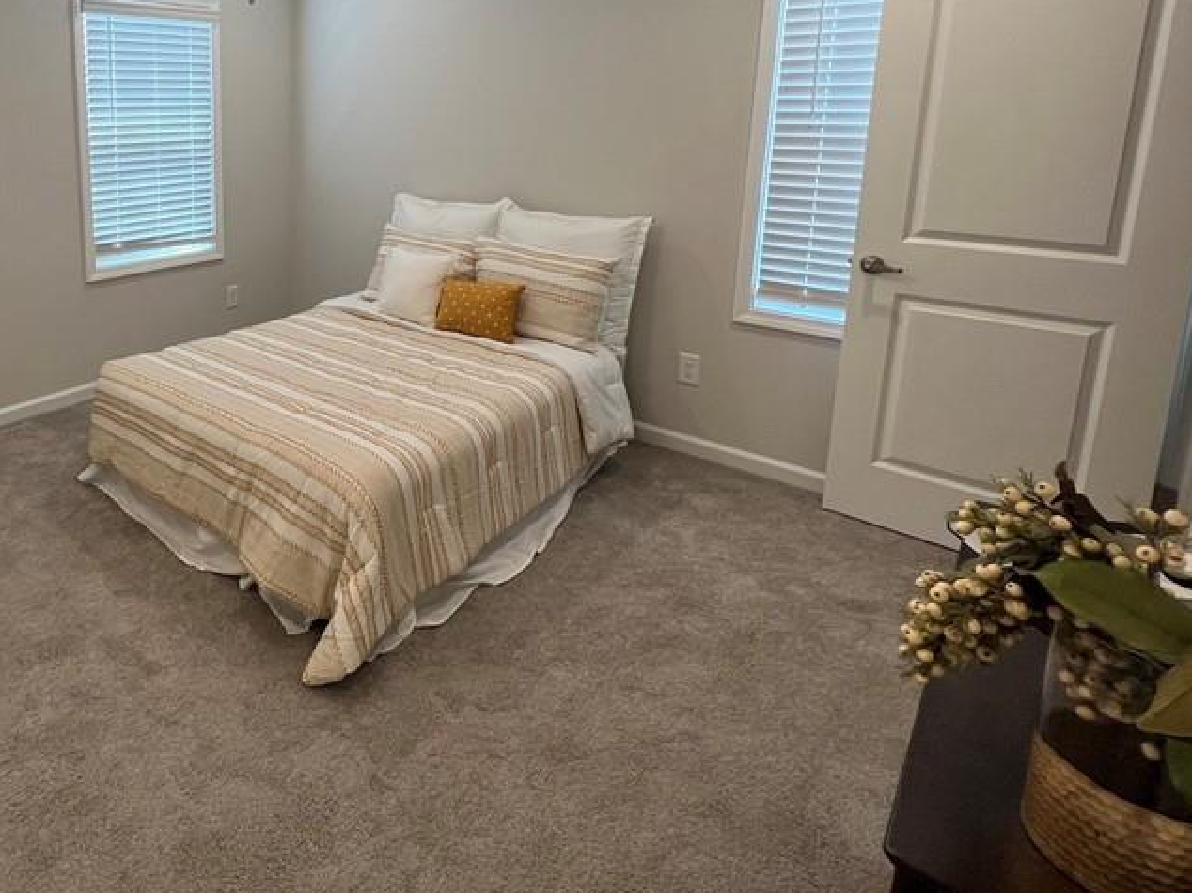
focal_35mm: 21
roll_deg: +0.8
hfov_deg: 72.3
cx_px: 267
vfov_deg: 60.5
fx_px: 723
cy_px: 243
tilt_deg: -10.2
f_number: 1.8
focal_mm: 1.57
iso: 100
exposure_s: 1/120
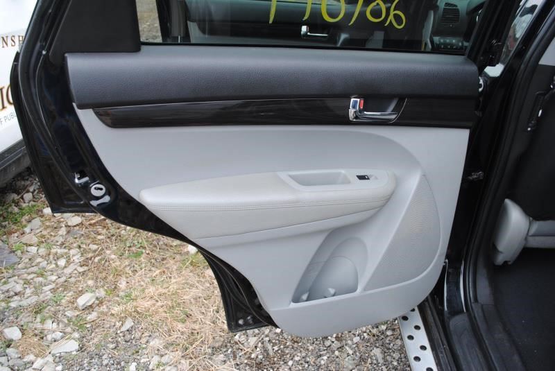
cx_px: 278
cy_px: 186
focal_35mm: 30
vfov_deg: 43.7
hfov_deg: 61.9
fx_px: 463
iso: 200
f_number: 4.5
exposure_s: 1/80
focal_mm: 20
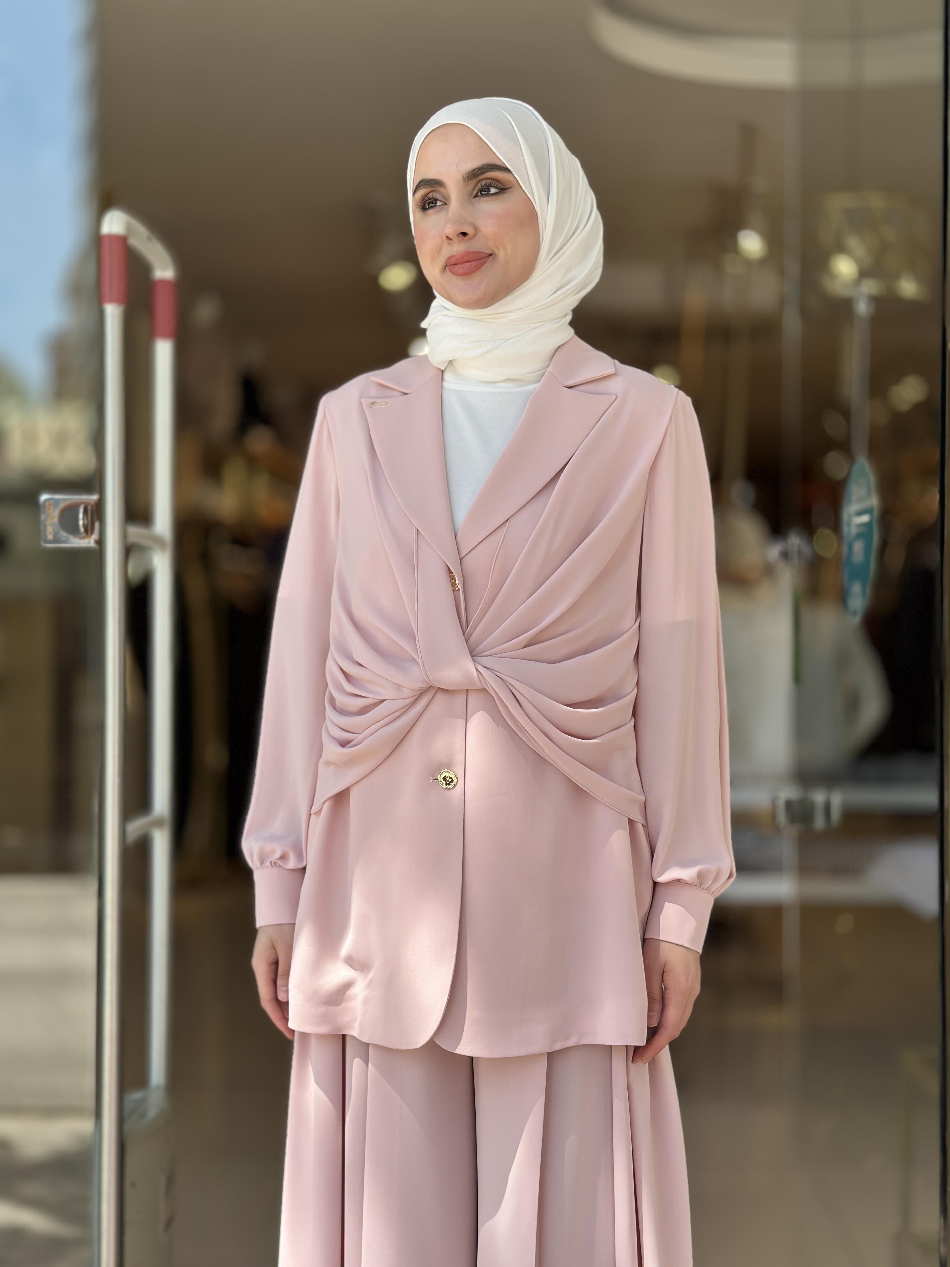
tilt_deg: +0.0
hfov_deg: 30.3
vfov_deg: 39.7
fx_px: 1756
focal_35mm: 48
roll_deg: -1.3
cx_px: 475
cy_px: 634
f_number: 1.78
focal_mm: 6.86
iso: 80
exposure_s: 1/1019
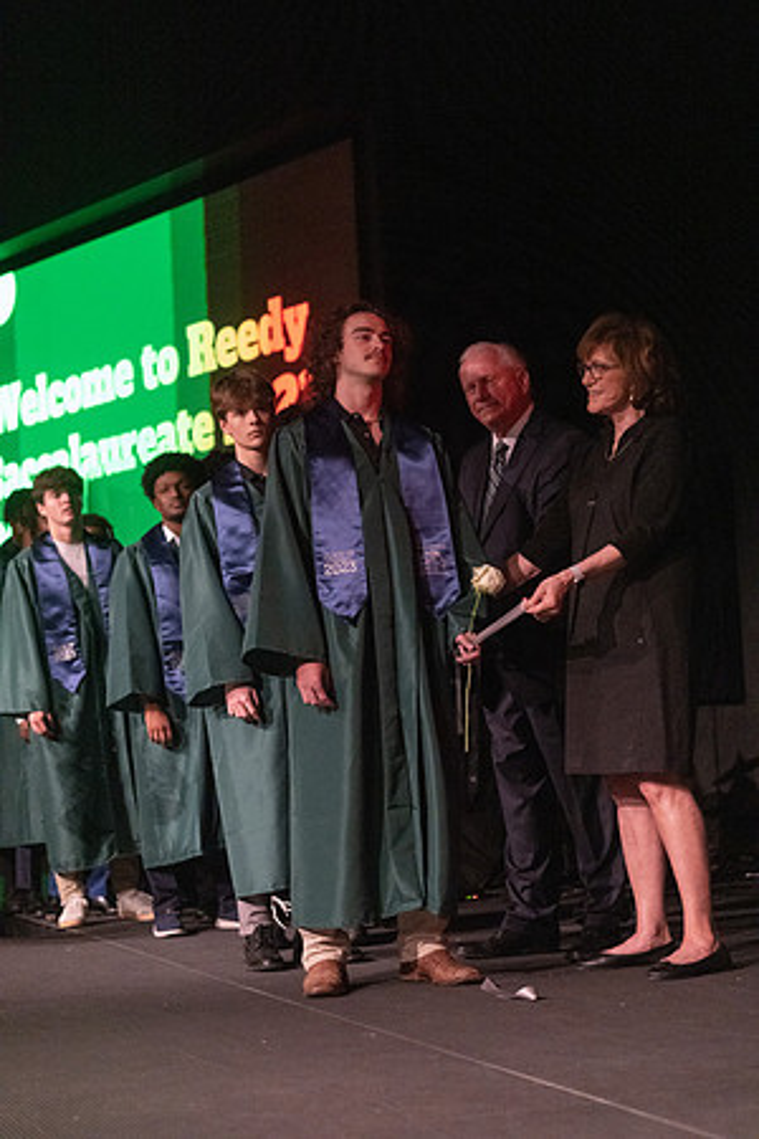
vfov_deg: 28.8
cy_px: 570
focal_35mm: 70
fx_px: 2214
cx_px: 380
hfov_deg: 19.5
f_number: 2.8
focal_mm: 70
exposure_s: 1/1000
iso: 16000
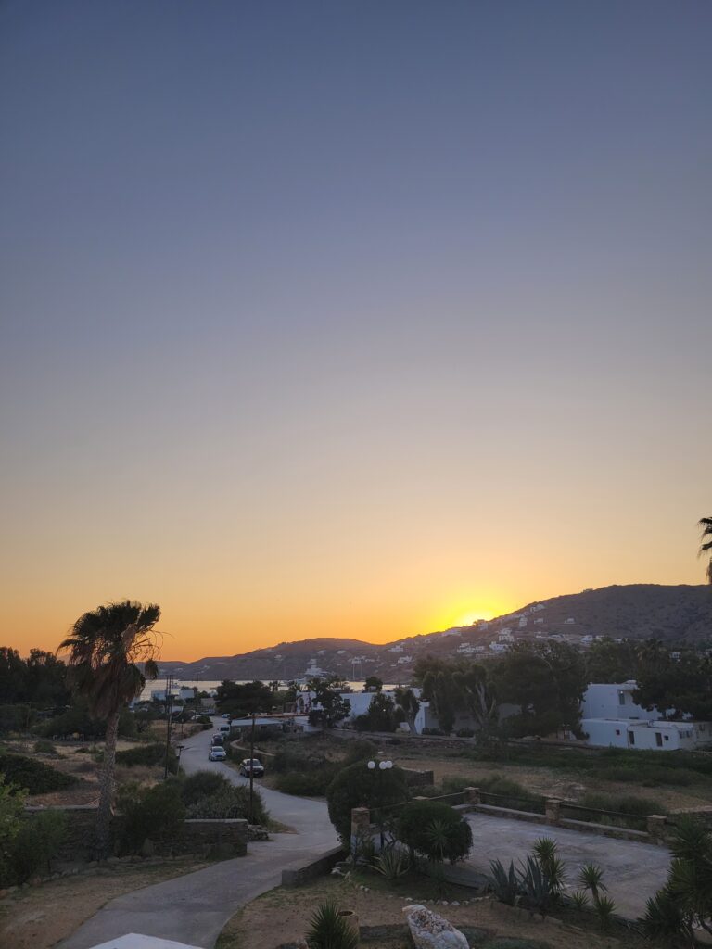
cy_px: 474
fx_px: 713
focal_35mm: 26
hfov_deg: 53.1
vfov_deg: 67.3
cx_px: 356
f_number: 1.8
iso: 40
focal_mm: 5.4
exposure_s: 1/1505
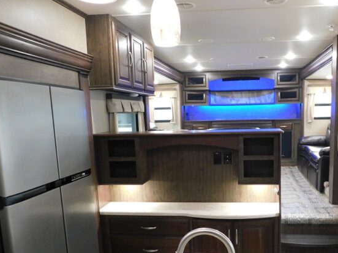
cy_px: 161
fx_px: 312
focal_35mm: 32
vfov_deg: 43.8
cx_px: 221
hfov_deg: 55.8
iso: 400
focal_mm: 4
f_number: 3
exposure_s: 1/10
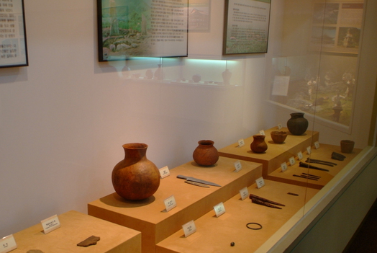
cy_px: 161
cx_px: 140
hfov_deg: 47.9
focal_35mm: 40
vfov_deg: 33.3
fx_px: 419
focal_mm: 20
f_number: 2.8
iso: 400
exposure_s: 1/30
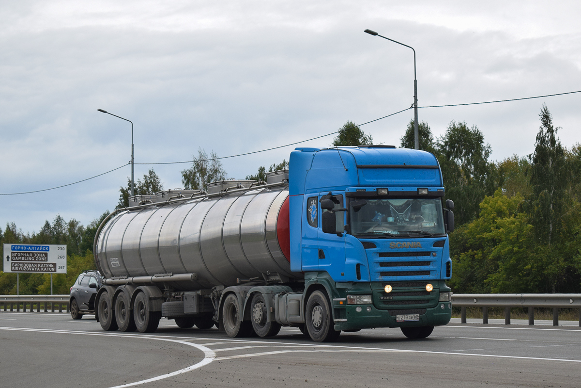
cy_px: 194
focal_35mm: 82
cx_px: 290
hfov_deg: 24.6
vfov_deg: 16.6
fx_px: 1331
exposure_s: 1/800
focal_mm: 55
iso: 400
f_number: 6.3
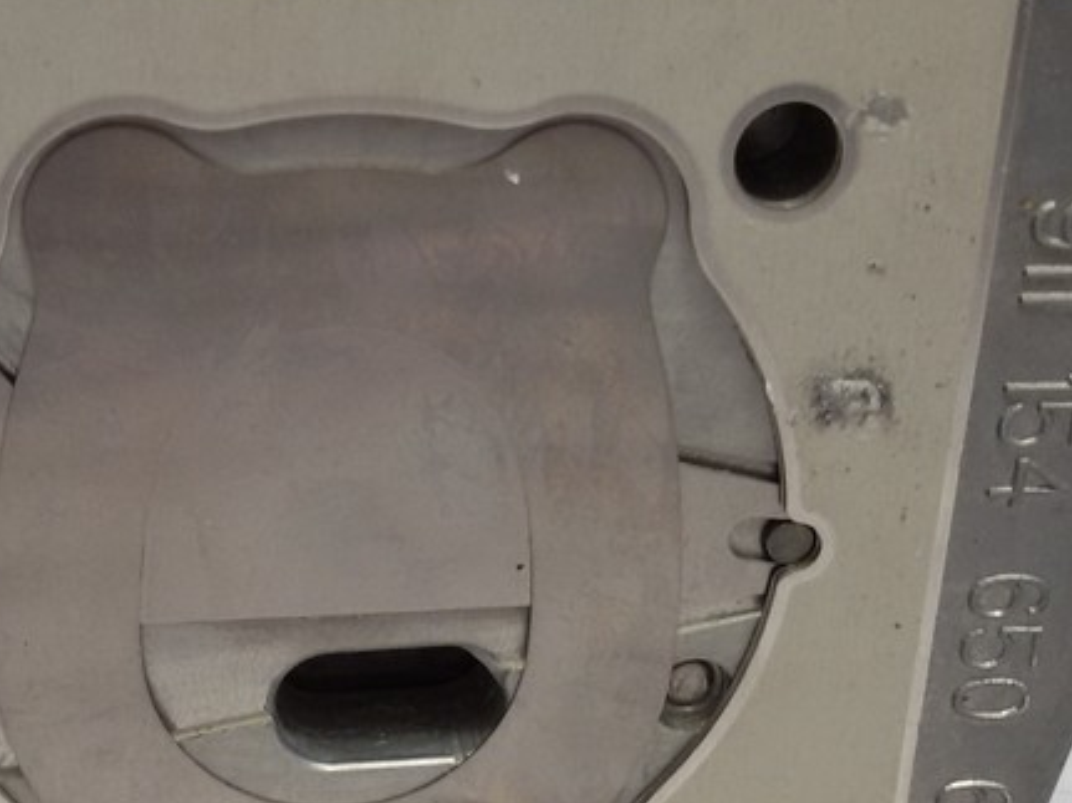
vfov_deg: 20.3
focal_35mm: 72
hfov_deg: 26.6
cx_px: 249
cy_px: 584
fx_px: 2229
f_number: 2.4
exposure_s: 1/100
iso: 50
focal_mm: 2.93
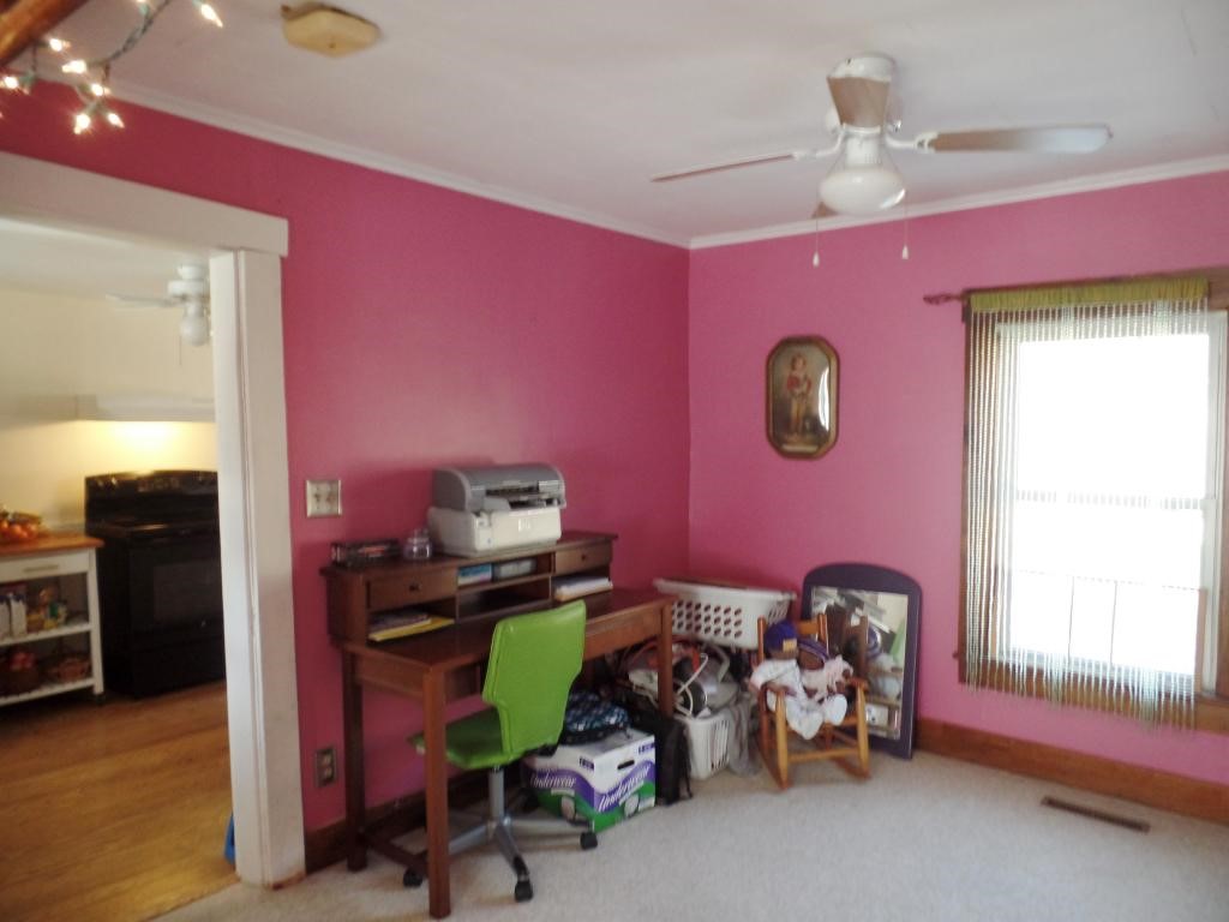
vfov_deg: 58.9
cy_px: 461
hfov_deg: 73.9
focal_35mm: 23
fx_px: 817
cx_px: 614
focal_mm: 4.1
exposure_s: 1/30
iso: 320
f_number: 2.8
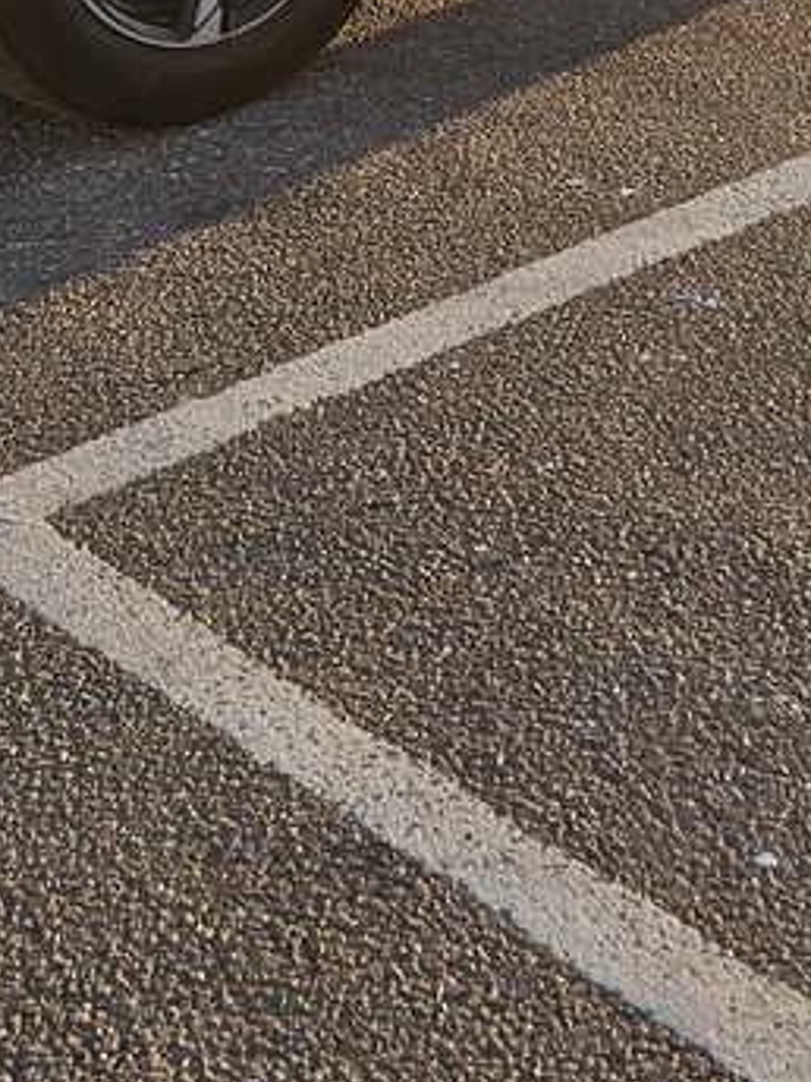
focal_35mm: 107
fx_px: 3342
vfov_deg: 17.7
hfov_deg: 13.8
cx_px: 192
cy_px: -129
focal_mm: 5.4
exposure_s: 1/419
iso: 25
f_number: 1.8
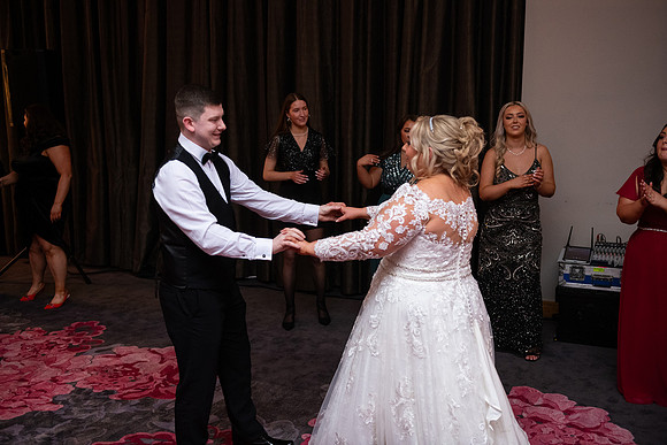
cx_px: 334
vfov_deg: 35.1
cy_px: 222
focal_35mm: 38
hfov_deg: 50.7
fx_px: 704
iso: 1250
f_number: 3.5
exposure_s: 1/160
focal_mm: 38
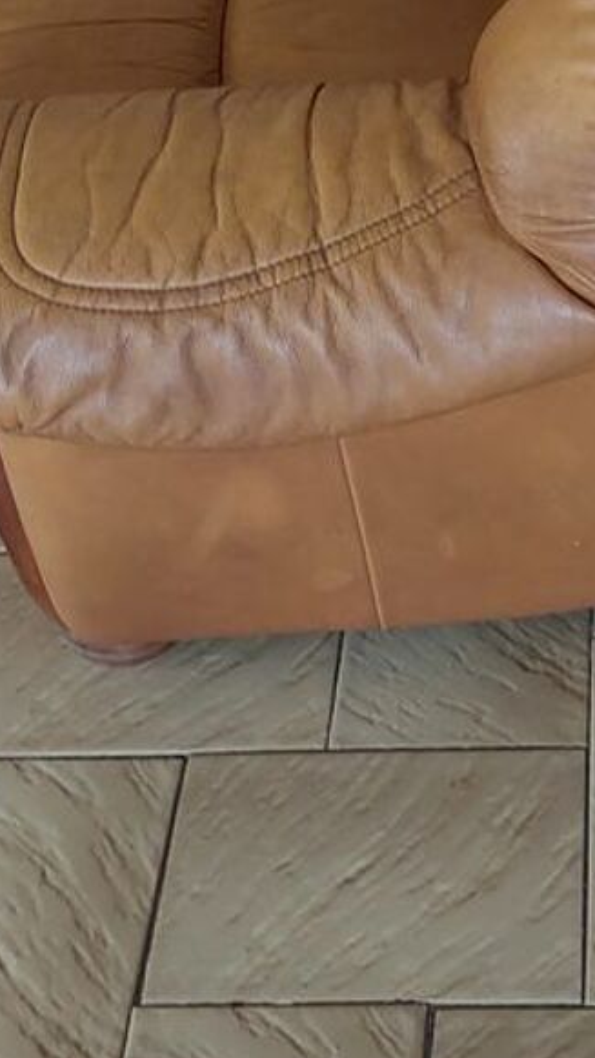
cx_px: 577
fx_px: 2103
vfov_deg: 27.5
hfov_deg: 15.8
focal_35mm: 75
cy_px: 163
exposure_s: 1/25
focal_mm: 4.6
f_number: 1.8
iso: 320
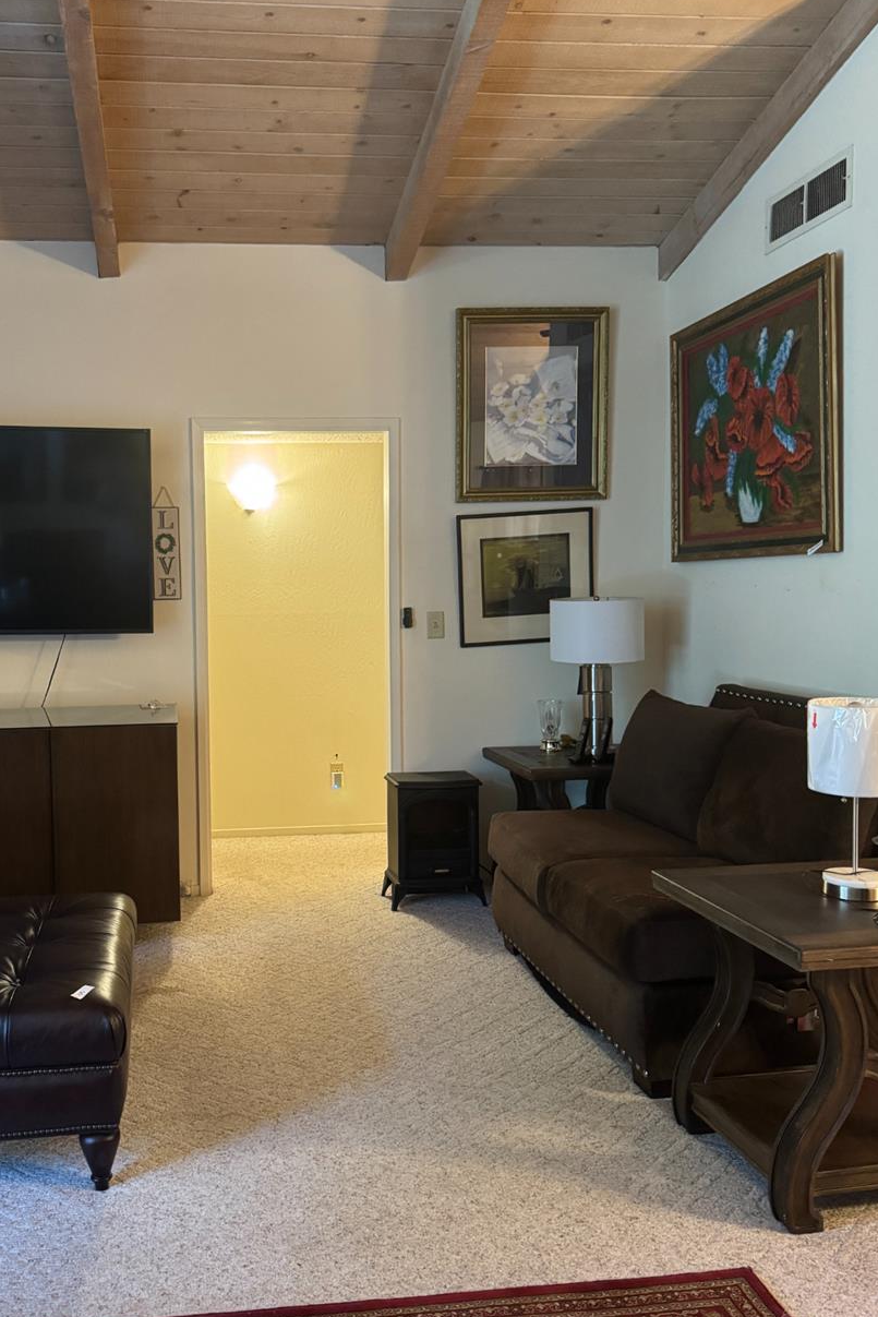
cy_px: 646
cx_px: 298
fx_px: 1134
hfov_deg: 41.8
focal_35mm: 31
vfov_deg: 60.3
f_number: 1.78
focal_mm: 6.76
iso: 800
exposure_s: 1/40
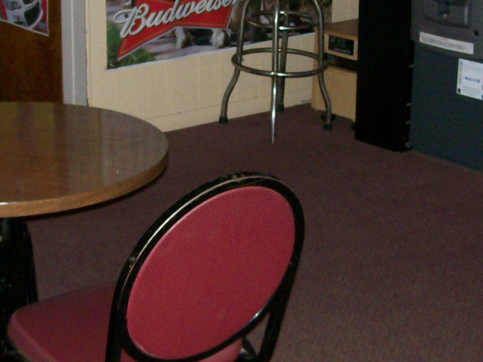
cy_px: 103
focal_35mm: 82
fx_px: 1144
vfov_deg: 17.9
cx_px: 234
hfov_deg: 23.8
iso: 140
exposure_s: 1/64
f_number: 2.7
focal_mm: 6
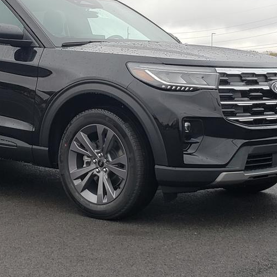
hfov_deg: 35.2
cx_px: 65
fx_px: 426
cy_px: 107
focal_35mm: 47
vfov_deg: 35.9
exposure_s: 1/120
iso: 64
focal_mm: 4.3
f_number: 2.4
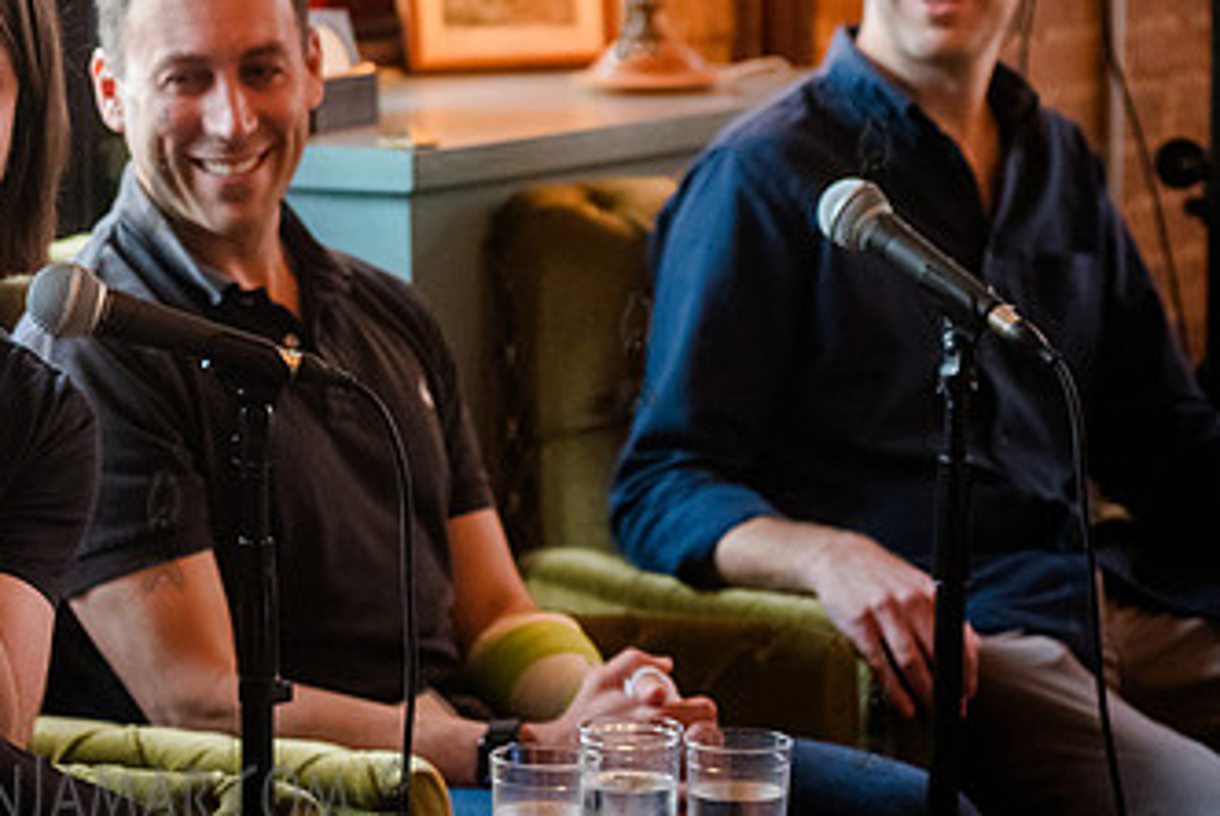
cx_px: 162
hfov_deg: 14.4
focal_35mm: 141
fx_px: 4782
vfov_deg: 9.7
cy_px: 171
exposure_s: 1/200
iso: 5000
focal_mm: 80
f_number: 3.5
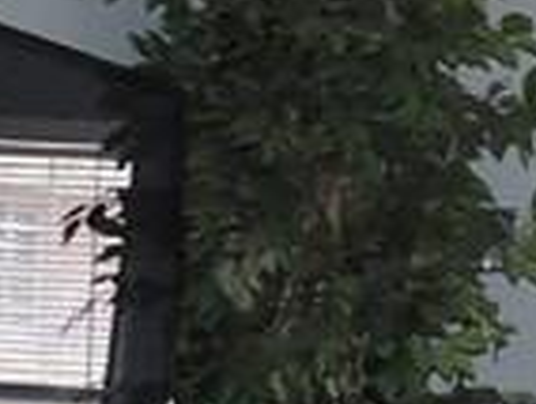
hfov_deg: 10.0
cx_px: 1287
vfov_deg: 8.6
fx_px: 2683
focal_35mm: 173
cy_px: 393
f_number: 3.3
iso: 250
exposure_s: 1/30
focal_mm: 4.3
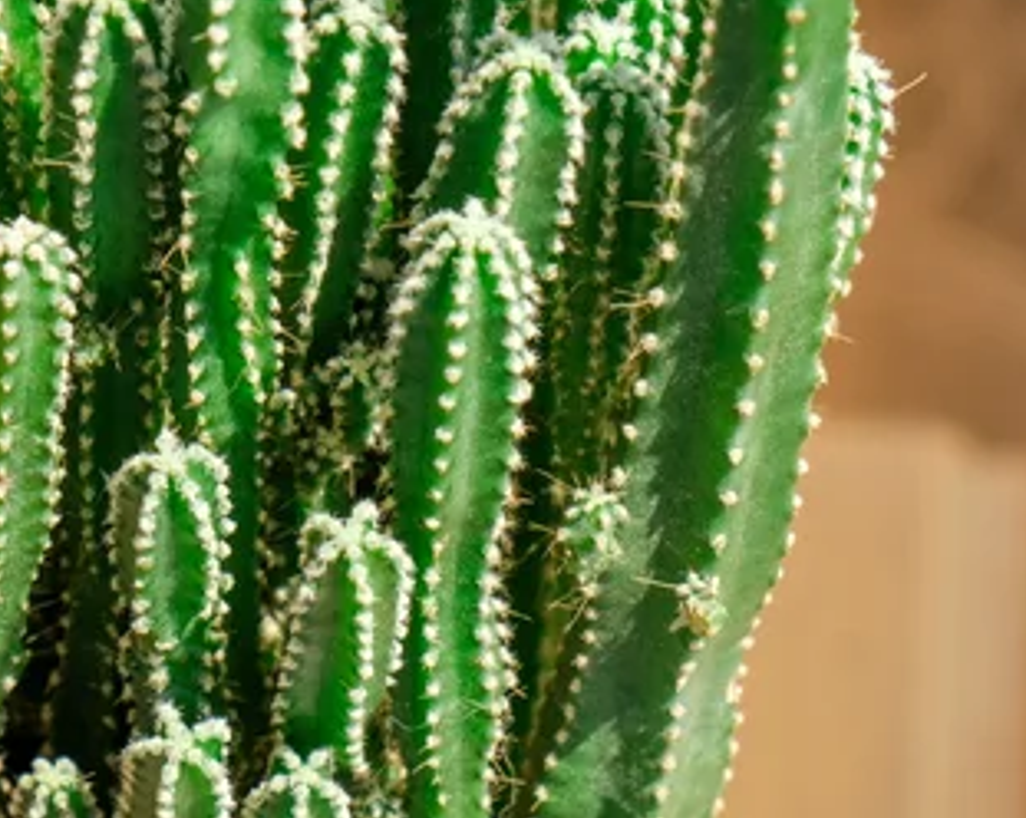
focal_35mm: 257
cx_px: 302
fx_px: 7794
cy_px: 597
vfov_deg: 6.0
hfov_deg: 7.5
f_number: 8
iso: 250
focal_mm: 80
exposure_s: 1/180
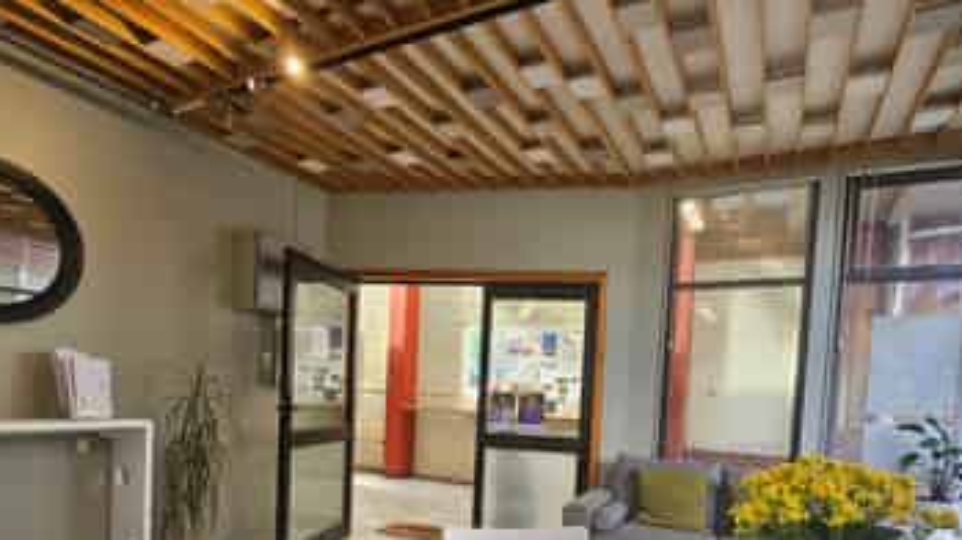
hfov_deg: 86.6
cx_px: 492
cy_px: 420
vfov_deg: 52.7
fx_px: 510
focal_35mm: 20
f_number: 2.2
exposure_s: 1/50
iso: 64
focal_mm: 2.2
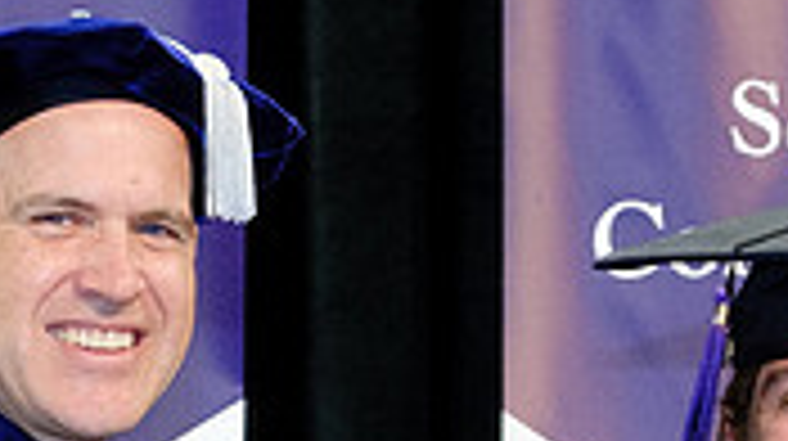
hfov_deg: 8.9
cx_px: 496
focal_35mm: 243
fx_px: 5072
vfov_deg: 4.9
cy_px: 1025
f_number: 4
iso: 1600
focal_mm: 27.4
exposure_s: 1/125
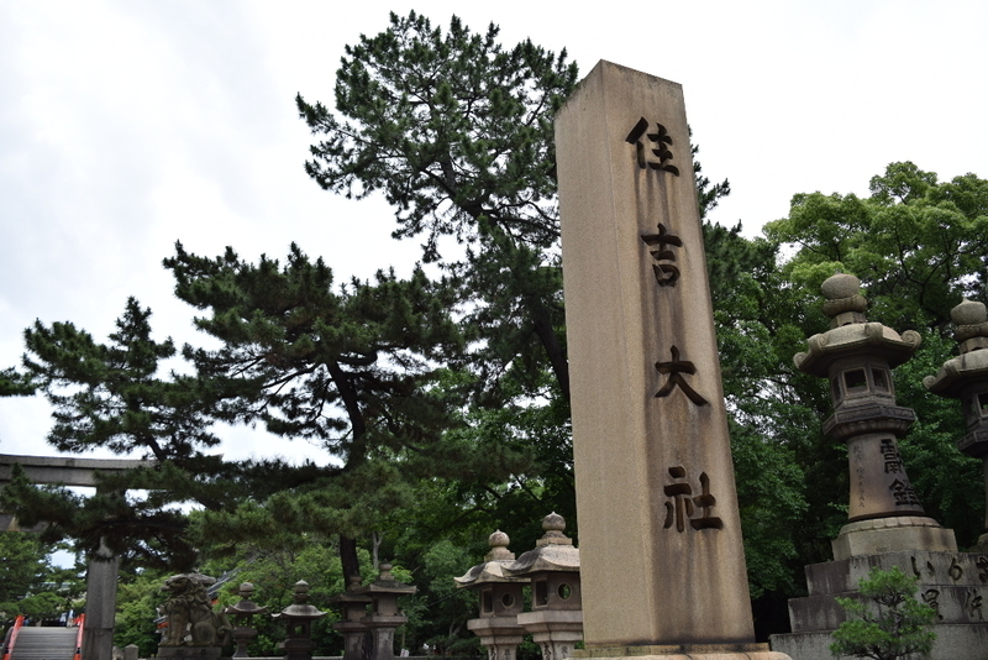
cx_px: 494
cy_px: 330
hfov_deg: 61.9
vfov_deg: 43.6
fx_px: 824
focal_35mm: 30
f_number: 5
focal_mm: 20
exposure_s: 1/500
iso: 100
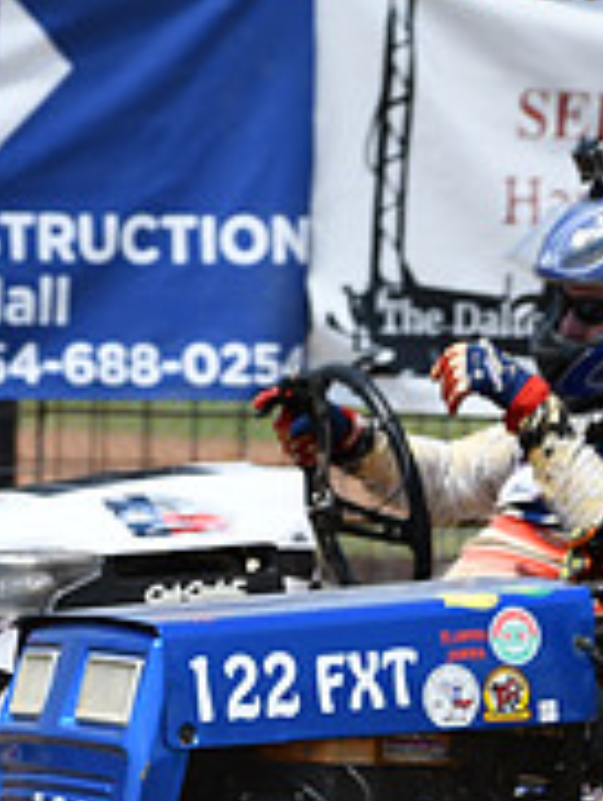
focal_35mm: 801
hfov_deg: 1.9
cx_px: 277
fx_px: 18561
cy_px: 834
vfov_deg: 2.5
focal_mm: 175
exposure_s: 1/500
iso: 125
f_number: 8
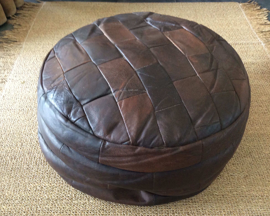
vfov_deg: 43.4
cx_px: 135
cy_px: 109
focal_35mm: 34
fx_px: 272
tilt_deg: -46.4
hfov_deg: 52.8
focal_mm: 3.3
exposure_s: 1/25
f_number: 2.4
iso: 125
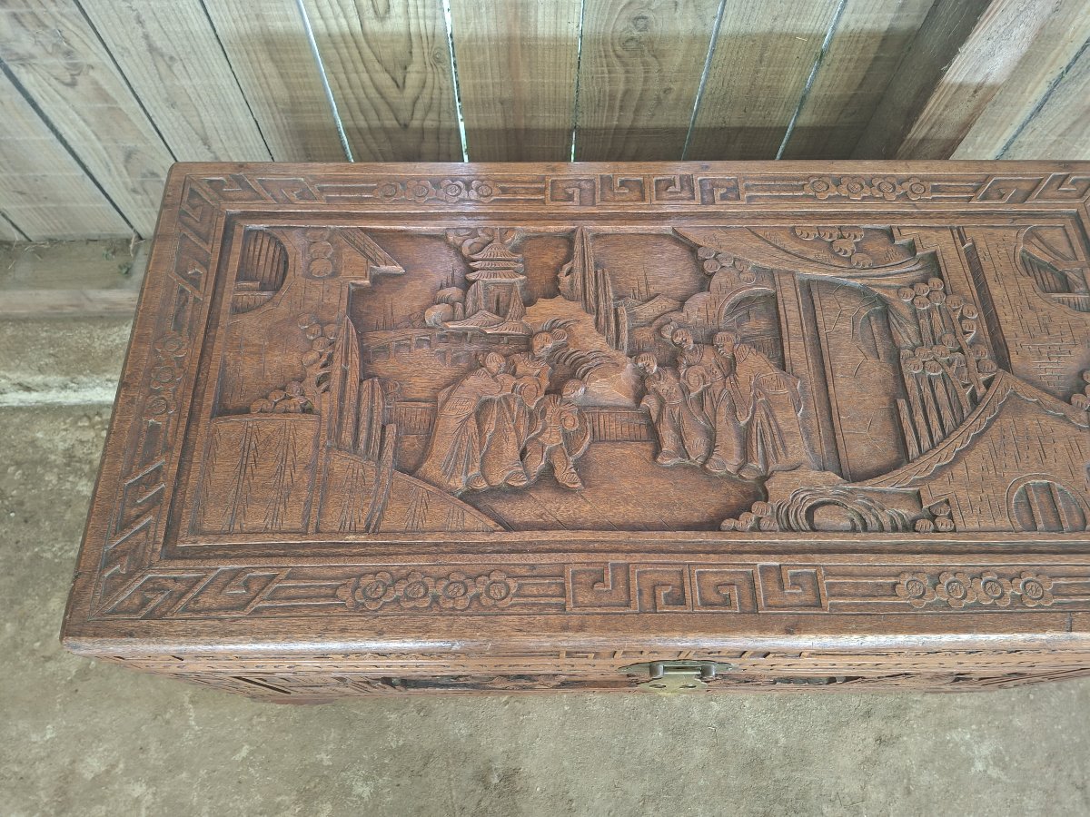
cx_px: 545
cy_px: 408
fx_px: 724
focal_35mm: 23
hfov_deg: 73.9
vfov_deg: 58.9
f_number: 1.8
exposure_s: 1/33
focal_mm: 5.54
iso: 320
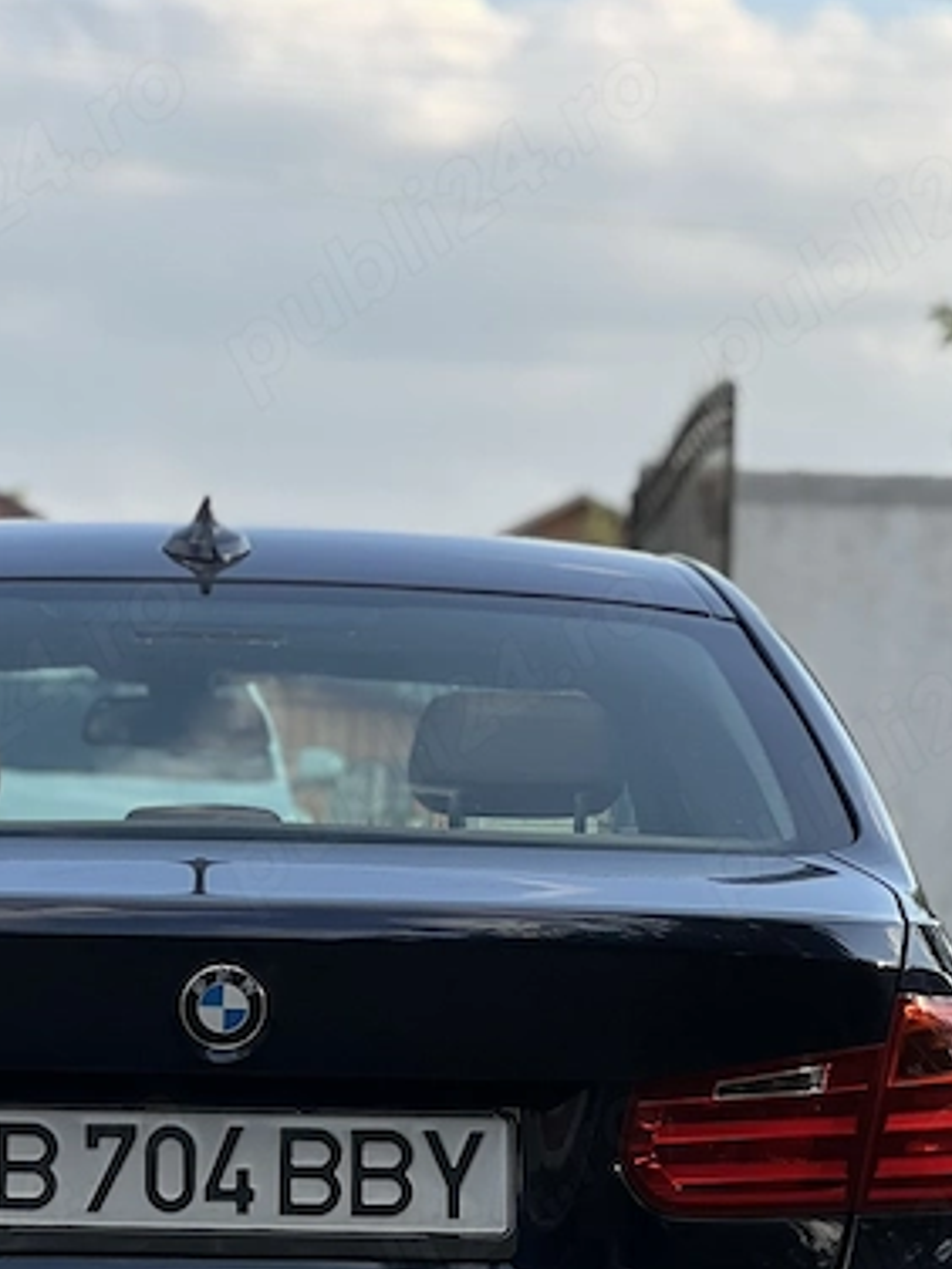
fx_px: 6014
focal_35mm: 164
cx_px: 203
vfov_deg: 12.0
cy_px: 847
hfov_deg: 9.0
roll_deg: -0.5
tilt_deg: +2.3
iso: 40
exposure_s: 1/121
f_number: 2.8
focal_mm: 9
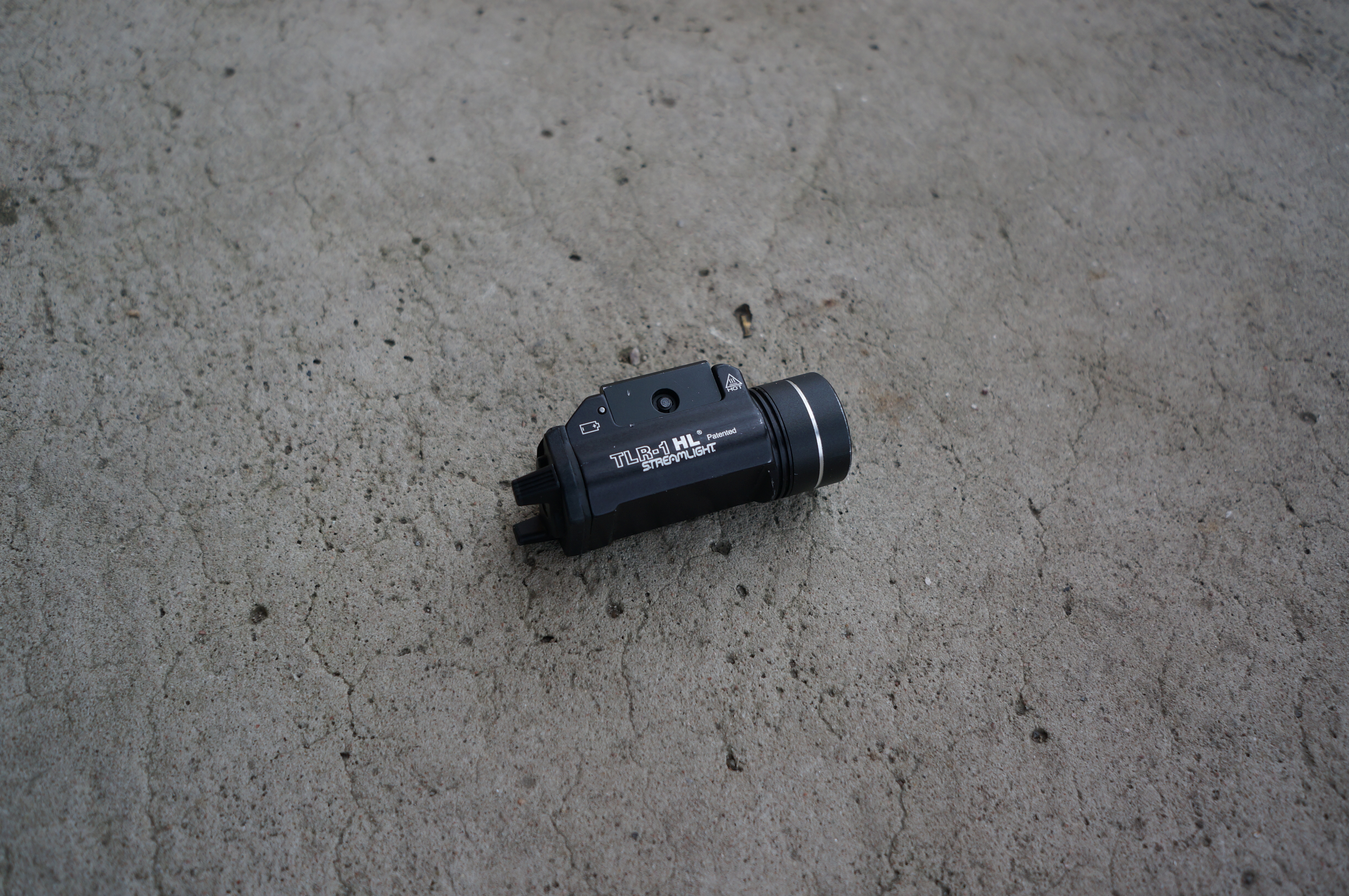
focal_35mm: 30
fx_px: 1123
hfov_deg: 62.0
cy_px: 448
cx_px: 674
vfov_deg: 43.5
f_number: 4
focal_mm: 20
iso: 160
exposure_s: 1/60
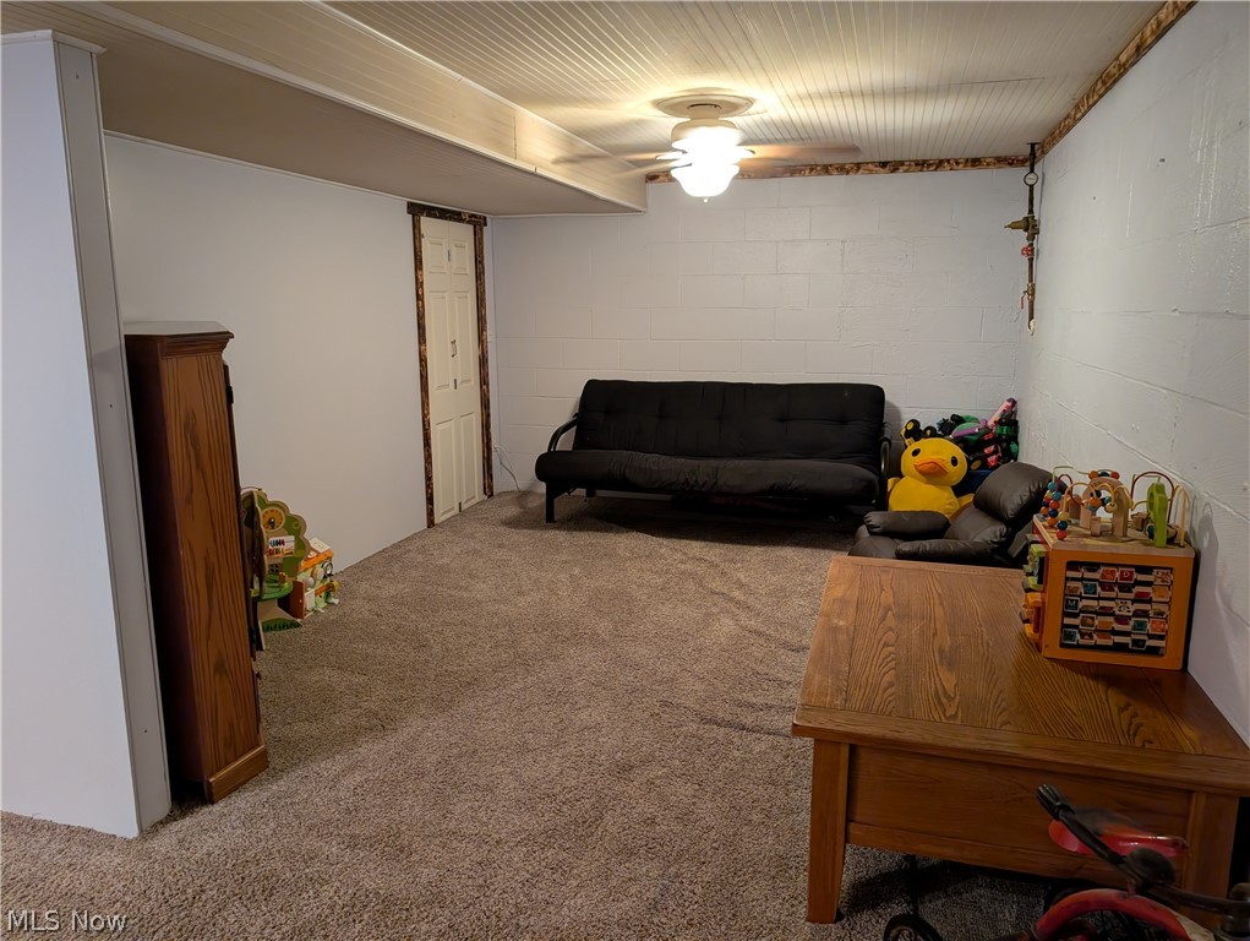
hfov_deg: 71.5
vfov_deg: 56.9
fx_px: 868
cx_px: 625
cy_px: 470
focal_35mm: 24
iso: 677
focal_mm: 6.9
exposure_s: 1/30
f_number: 1.68
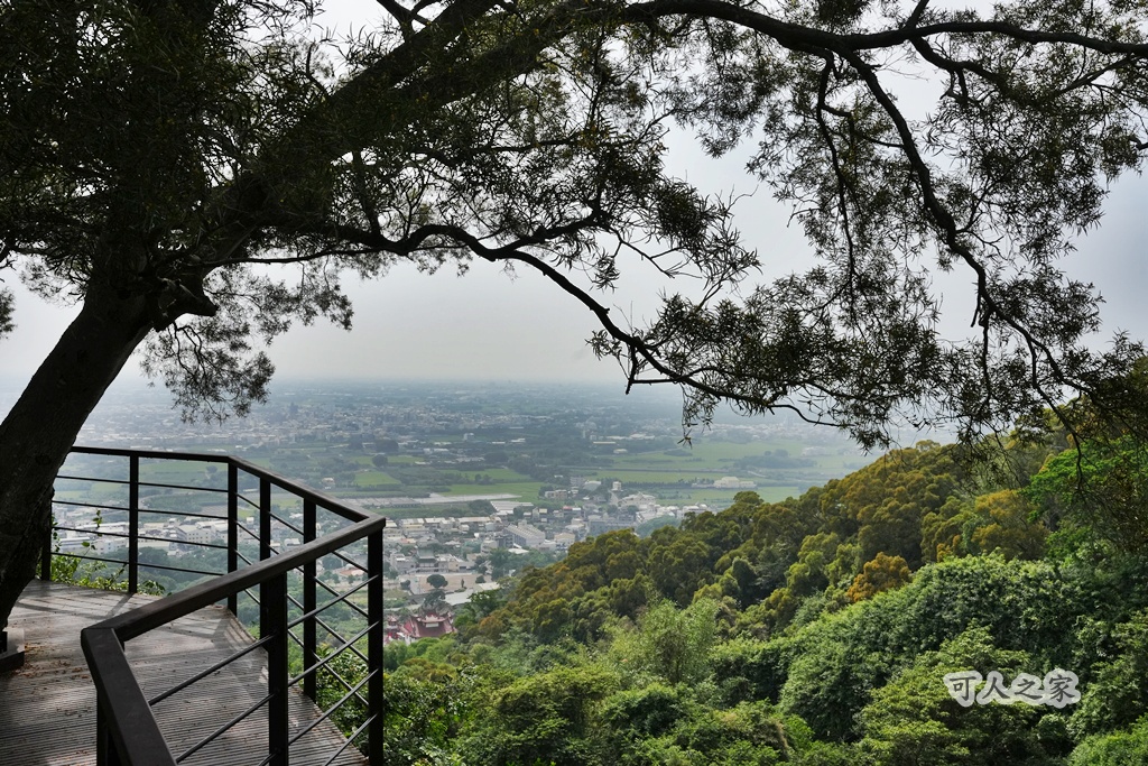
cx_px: 574
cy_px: 383
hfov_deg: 58.9
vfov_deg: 41.2
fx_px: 1017
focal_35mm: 32
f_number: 10
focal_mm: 31.9
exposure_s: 1/3200
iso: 1250
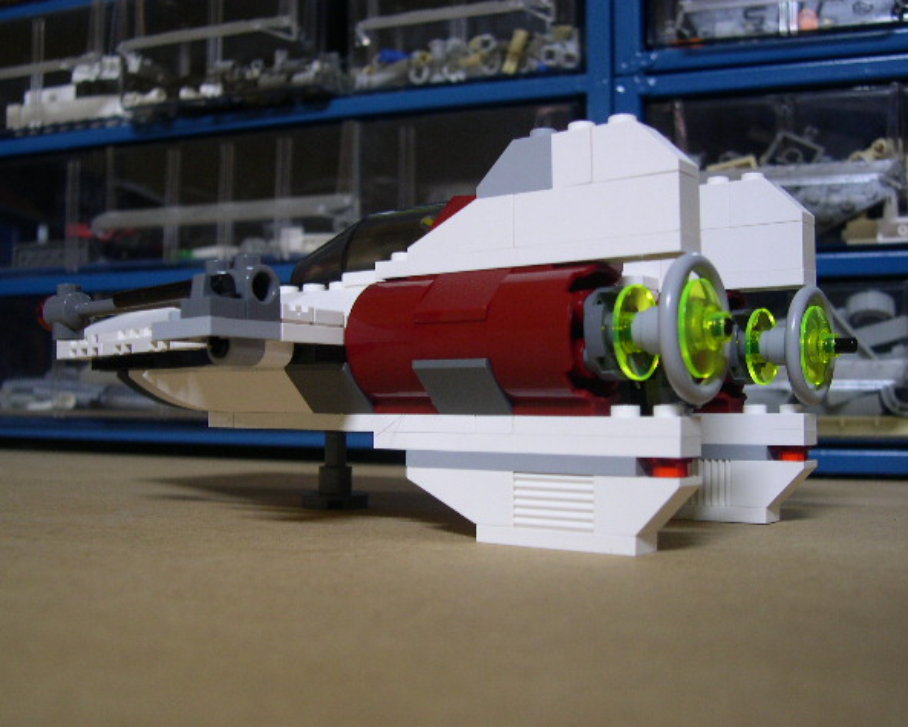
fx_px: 1075
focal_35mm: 40
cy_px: 364
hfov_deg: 45.8
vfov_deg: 37.4
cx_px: 467
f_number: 2.8
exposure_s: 1/5.1
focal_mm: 8
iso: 156
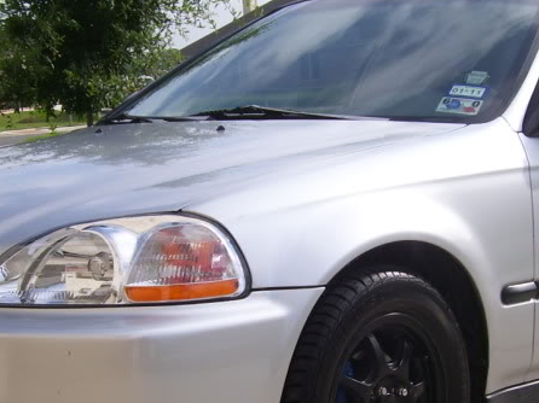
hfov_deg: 23.0
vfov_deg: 17.3
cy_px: 281
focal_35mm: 85
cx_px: 297
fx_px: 1323
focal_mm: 6
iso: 80
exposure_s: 1/500
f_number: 4.8
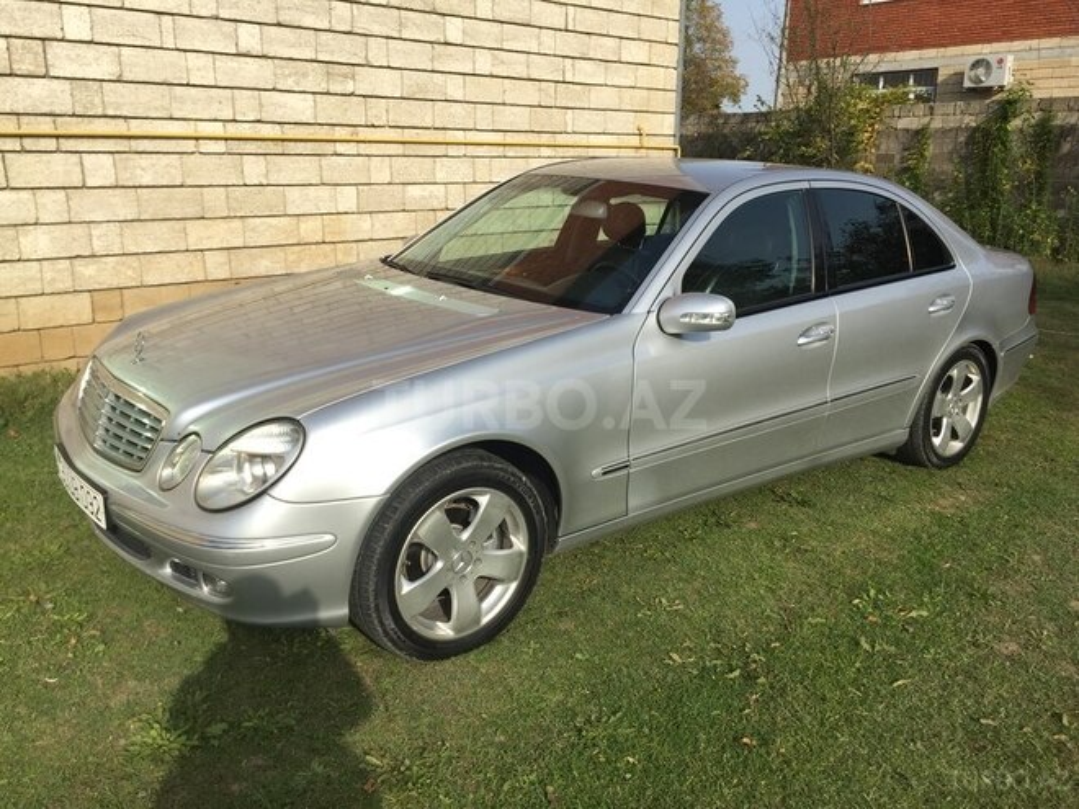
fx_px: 904
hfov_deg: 61.7
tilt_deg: -12.6
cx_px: 540
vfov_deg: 48.2
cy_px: 404
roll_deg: -0.8
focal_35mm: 29
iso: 32
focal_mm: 4.15
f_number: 2.2
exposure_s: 1/1199
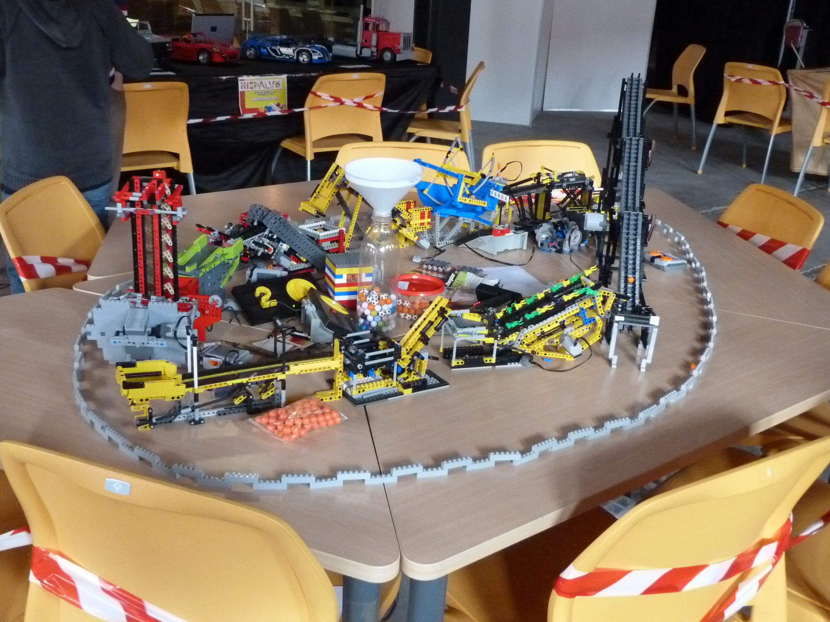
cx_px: 384
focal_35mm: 38
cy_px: 300
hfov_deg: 48.9
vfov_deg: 37.7
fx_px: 911
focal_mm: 6.3
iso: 800
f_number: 3.1
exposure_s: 1/60
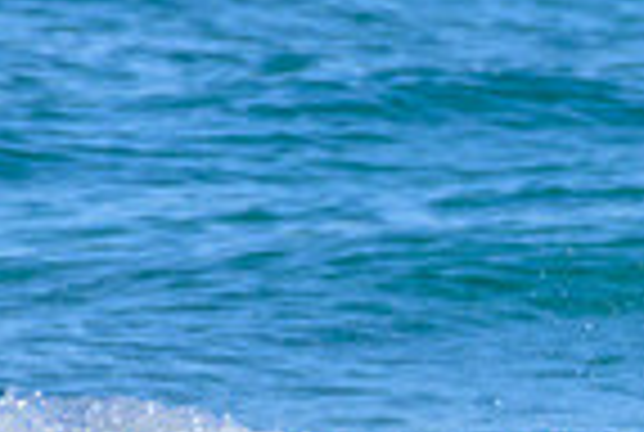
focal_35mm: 4046
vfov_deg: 0.3
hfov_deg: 0.5
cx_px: 1265
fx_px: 72529
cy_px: 542
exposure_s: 1/2000
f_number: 11
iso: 1250
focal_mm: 1000
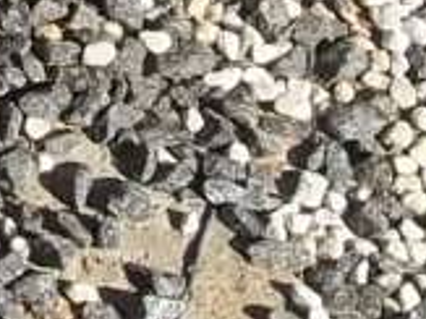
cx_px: -562
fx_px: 2902
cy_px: -492
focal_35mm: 236
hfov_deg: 7.8
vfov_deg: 6.0
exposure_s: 1/400
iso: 80
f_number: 5.5
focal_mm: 5.7
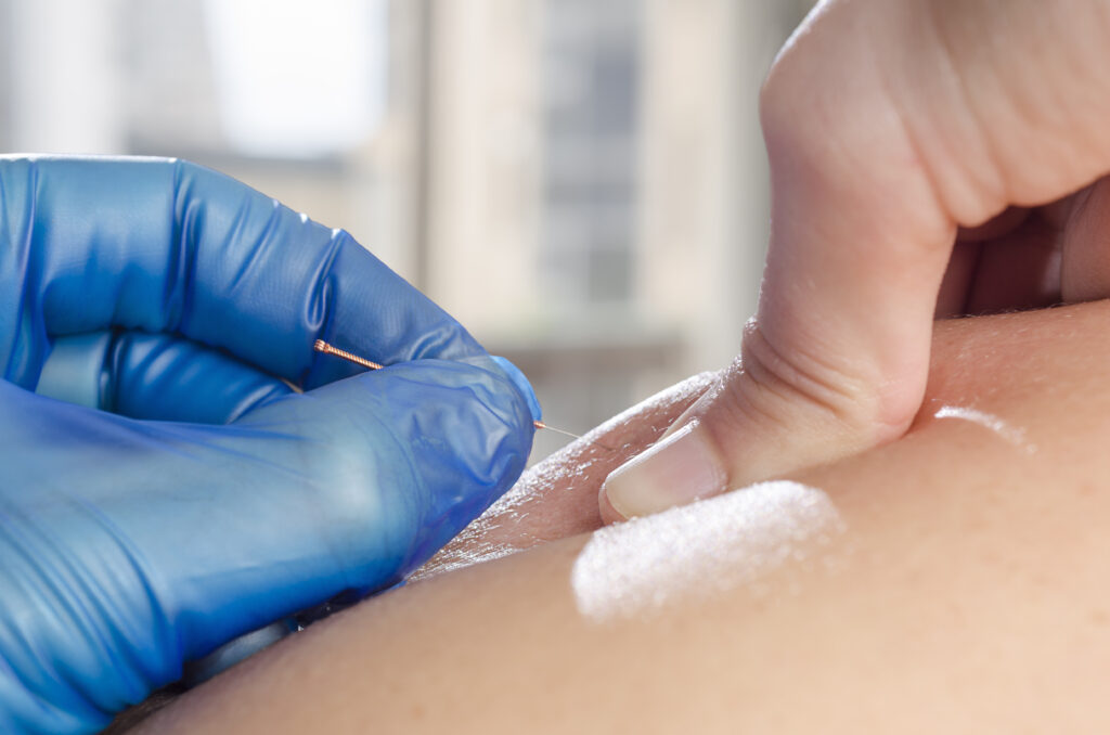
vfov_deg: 15.1
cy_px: 368
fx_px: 2769
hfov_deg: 22.7
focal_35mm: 90
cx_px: 555
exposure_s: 1/100
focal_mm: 60
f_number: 8
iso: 100
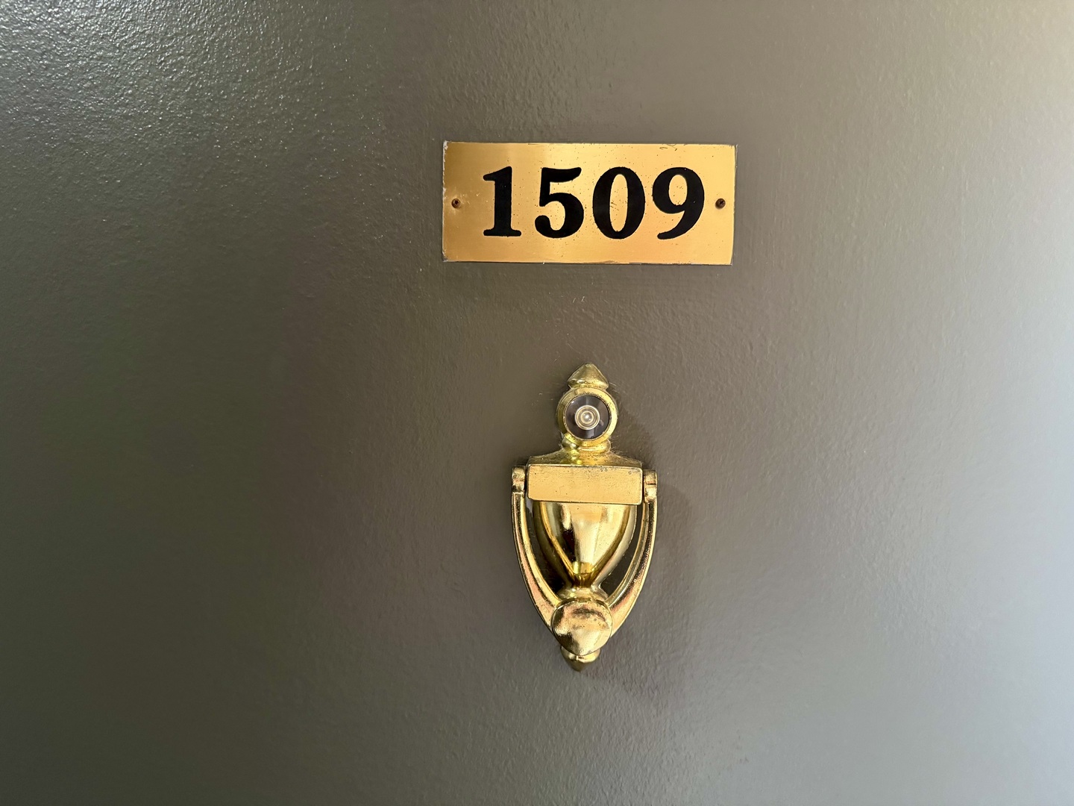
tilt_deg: -1.9
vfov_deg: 56.8
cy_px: 403
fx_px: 745
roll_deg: -1.7
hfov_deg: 71.6
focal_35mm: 24
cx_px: 537
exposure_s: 1/40
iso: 800
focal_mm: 6.76
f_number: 1.78
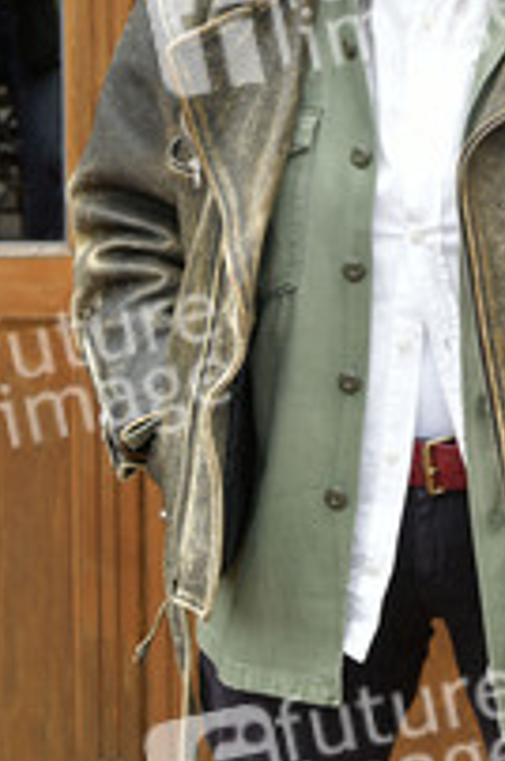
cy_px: 196
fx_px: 2343
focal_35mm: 111
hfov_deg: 12.2
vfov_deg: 18.3
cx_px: 448
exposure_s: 1/160
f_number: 8
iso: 320
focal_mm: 56
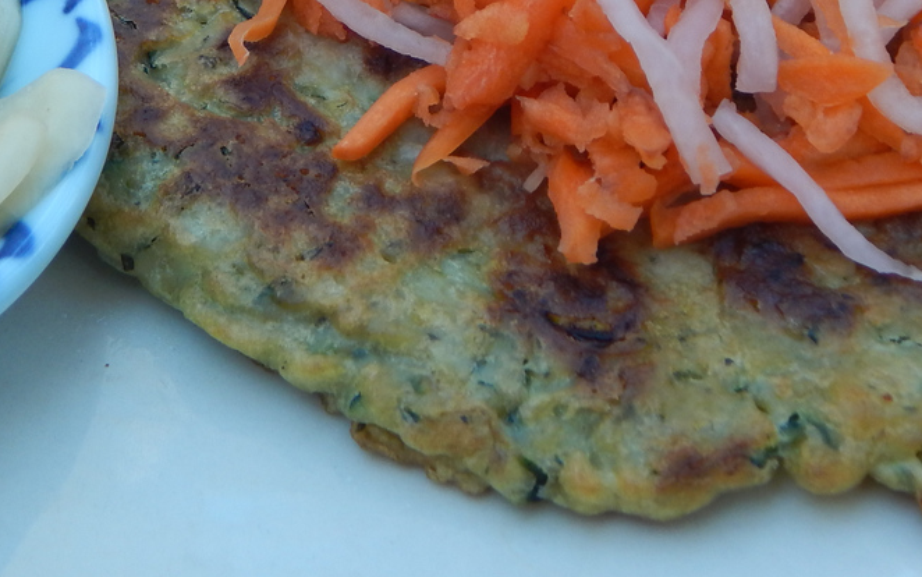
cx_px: 304
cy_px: -56
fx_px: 3141
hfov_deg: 16.7
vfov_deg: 10.4
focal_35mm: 125
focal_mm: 10.9
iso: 125
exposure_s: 1/100
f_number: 4
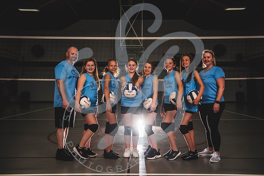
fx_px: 280
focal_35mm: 38
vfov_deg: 34.9
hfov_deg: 50.5
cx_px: 132
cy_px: 88
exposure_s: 1/400
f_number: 2.8
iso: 200
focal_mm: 38
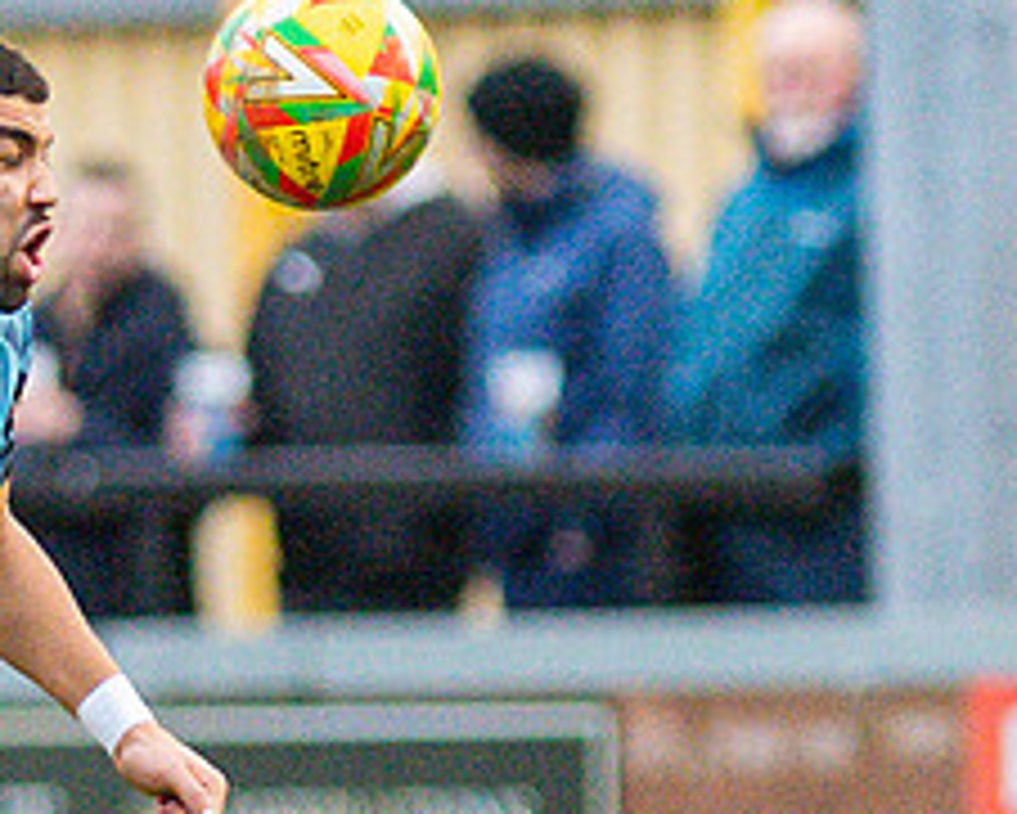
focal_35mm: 2192
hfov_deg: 0.9
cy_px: 805
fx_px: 66006
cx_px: 34
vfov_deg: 0.7
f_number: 2.8
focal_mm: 300
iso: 4000
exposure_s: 1/2000
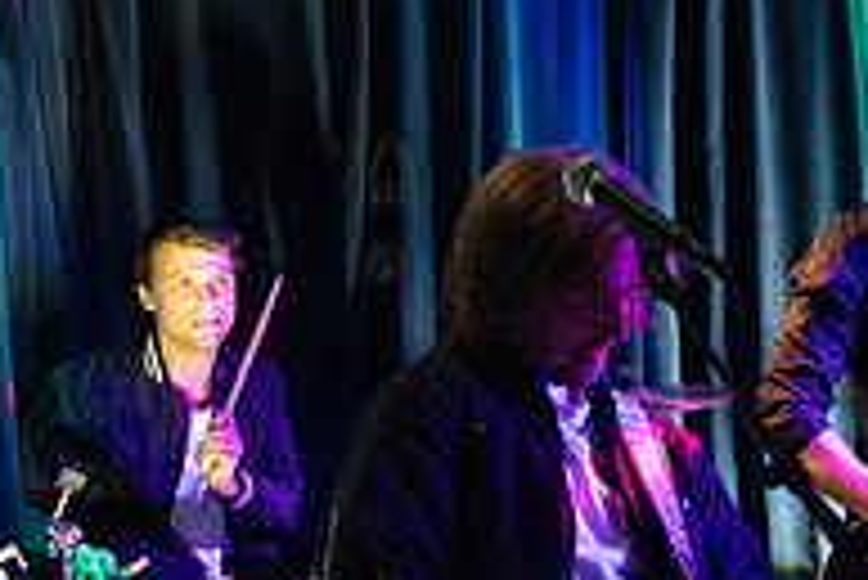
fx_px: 1882
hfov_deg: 24.2
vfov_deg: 17.4
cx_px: 962
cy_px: 423
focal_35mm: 78
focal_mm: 26
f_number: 3.5
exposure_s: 1/320
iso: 12800
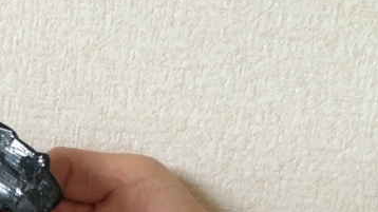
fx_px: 731
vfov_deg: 15.5
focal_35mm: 73
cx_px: 0
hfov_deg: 27.3
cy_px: 294
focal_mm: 4.12
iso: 250
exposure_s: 1/30
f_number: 2.2
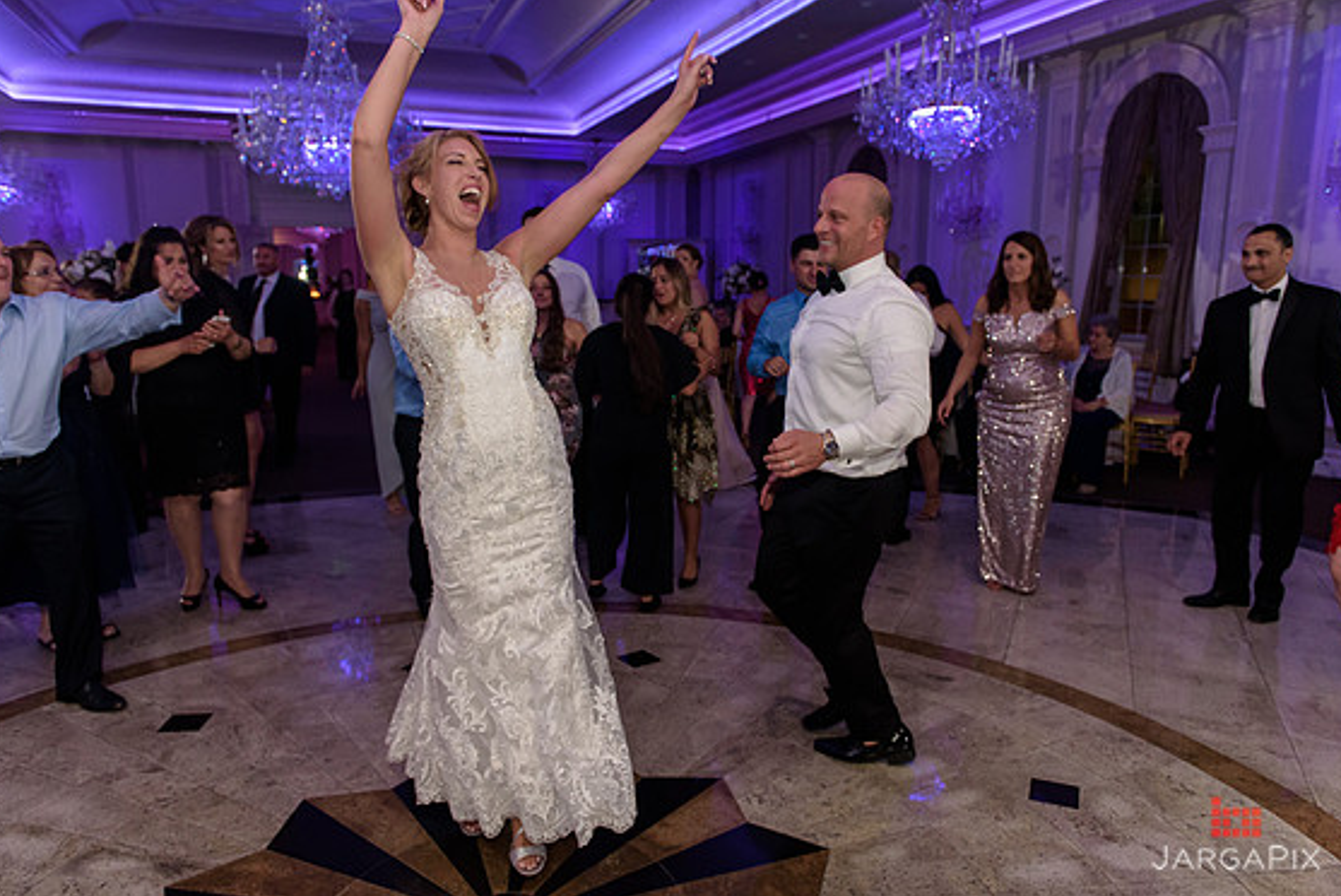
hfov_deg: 71.5
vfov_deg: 51.3
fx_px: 932
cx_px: 684
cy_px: 456
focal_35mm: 25
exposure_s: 1/125
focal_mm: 24
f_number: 3.2
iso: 1600
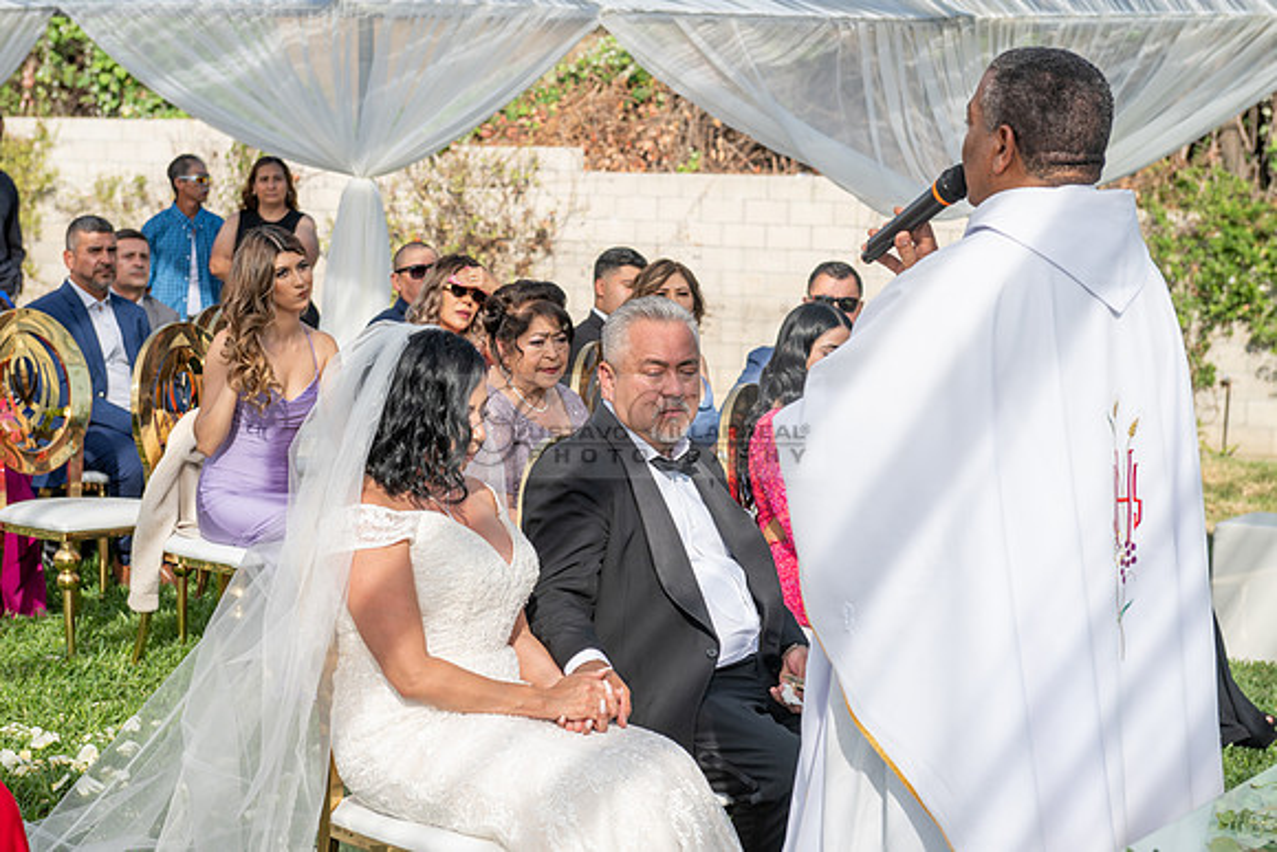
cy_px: 426
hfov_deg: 28.8
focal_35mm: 70
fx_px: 2484
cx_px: 638
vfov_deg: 19.5
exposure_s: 1/640
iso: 200
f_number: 5.6
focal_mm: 70
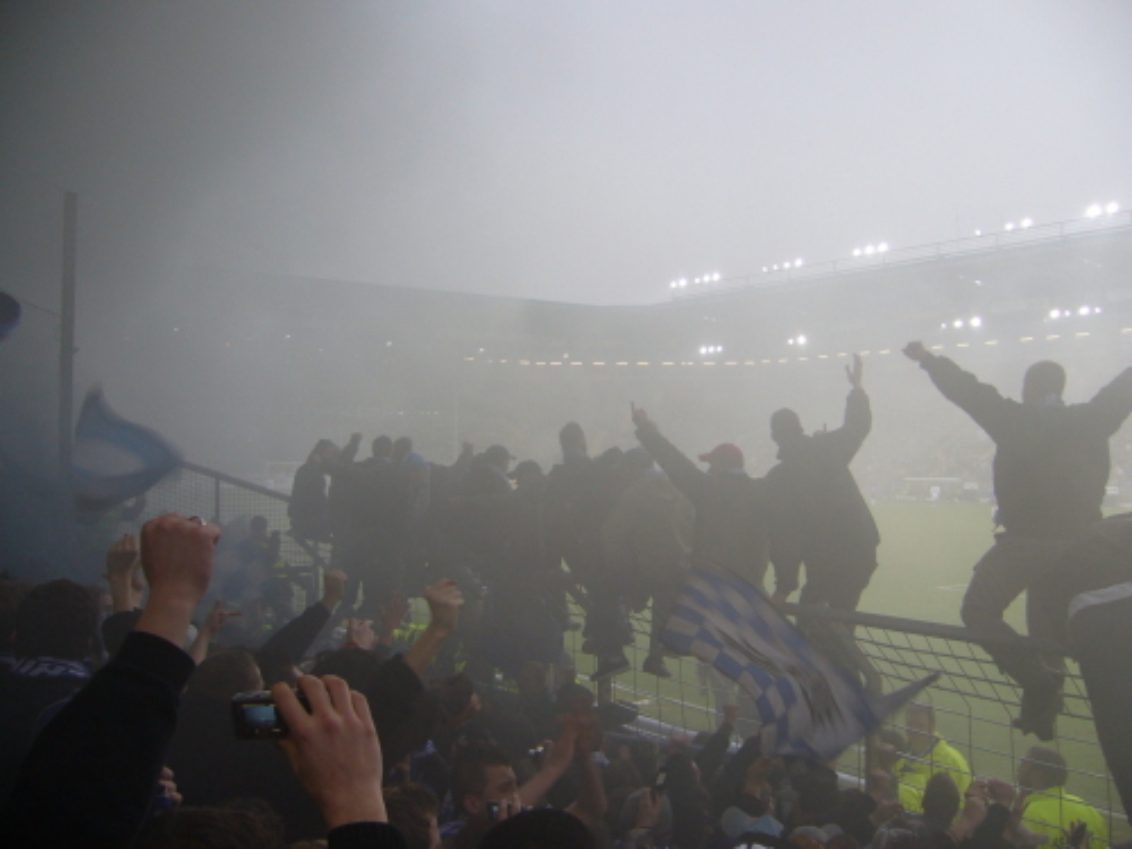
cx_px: 566
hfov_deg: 52.6
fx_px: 1145
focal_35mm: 35
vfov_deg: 40.7
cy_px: 424
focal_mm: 5.8
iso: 80
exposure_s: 1/30
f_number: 2.8
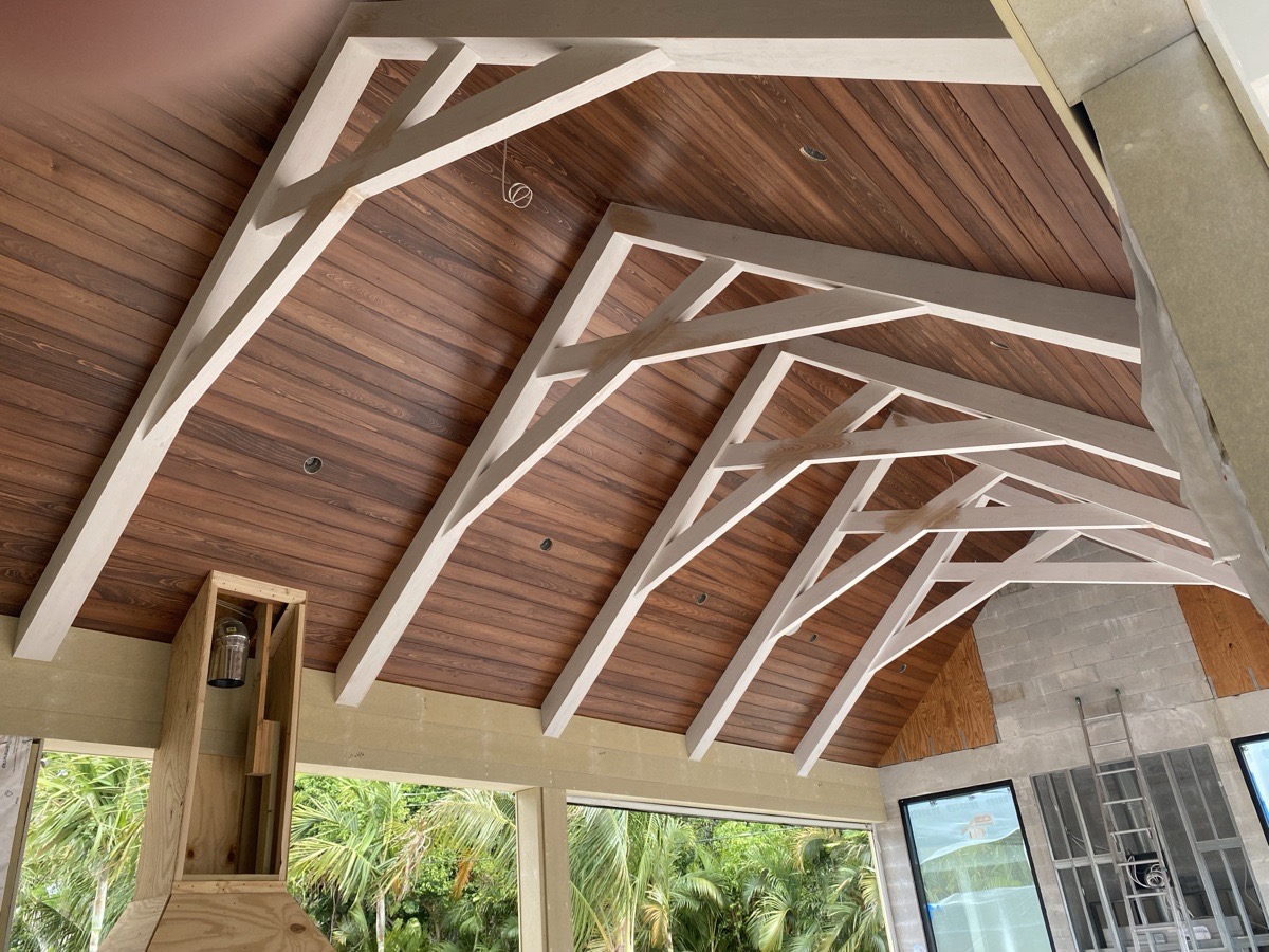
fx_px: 953
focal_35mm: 26
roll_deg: +5.6
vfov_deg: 53.1
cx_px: 634
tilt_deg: +26.9
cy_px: 476
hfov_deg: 67.3
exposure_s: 1/185
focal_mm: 4.25
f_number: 1.8
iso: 32
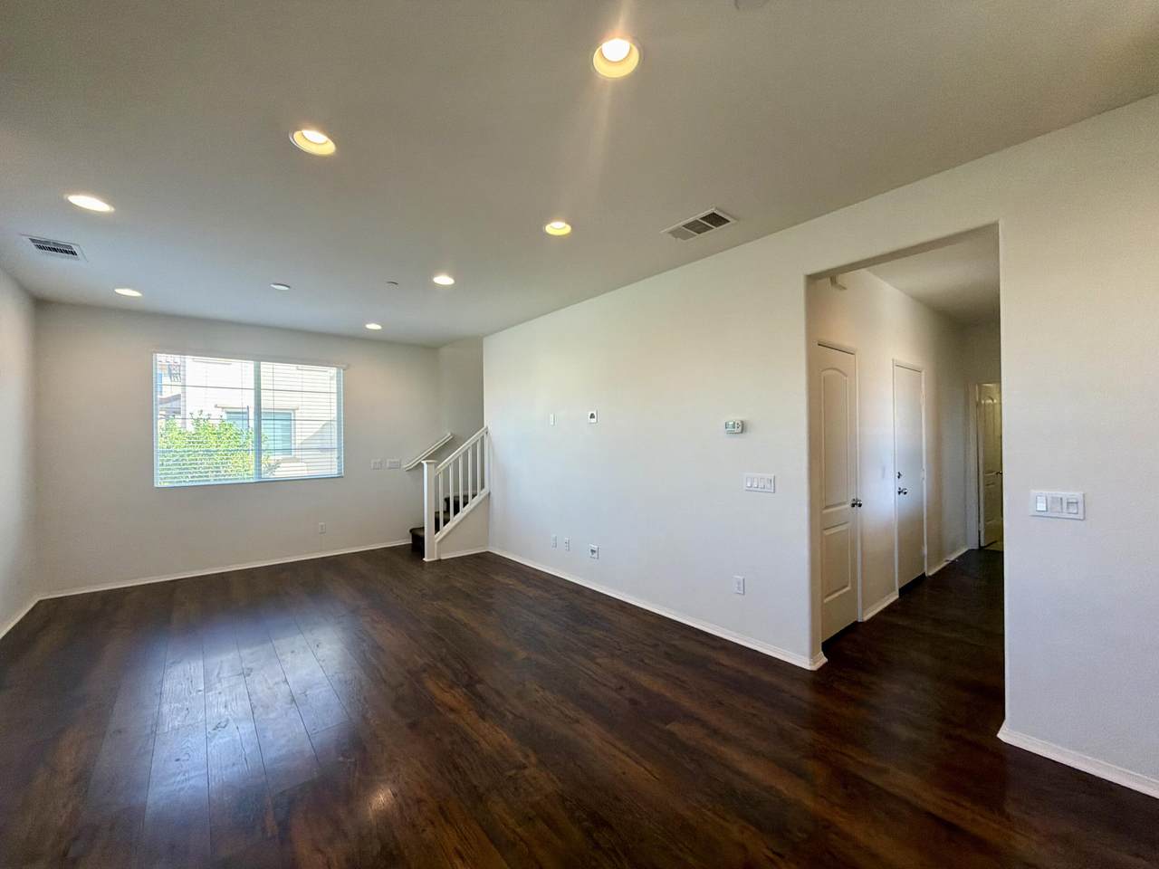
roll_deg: +0.7
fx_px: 469
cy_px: 434
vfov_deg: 85.7
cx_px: 580
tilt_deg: +2.8
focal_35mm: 14
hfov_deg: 102.1
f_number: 2.2
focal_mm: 2.22
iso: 160
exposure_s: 1/120
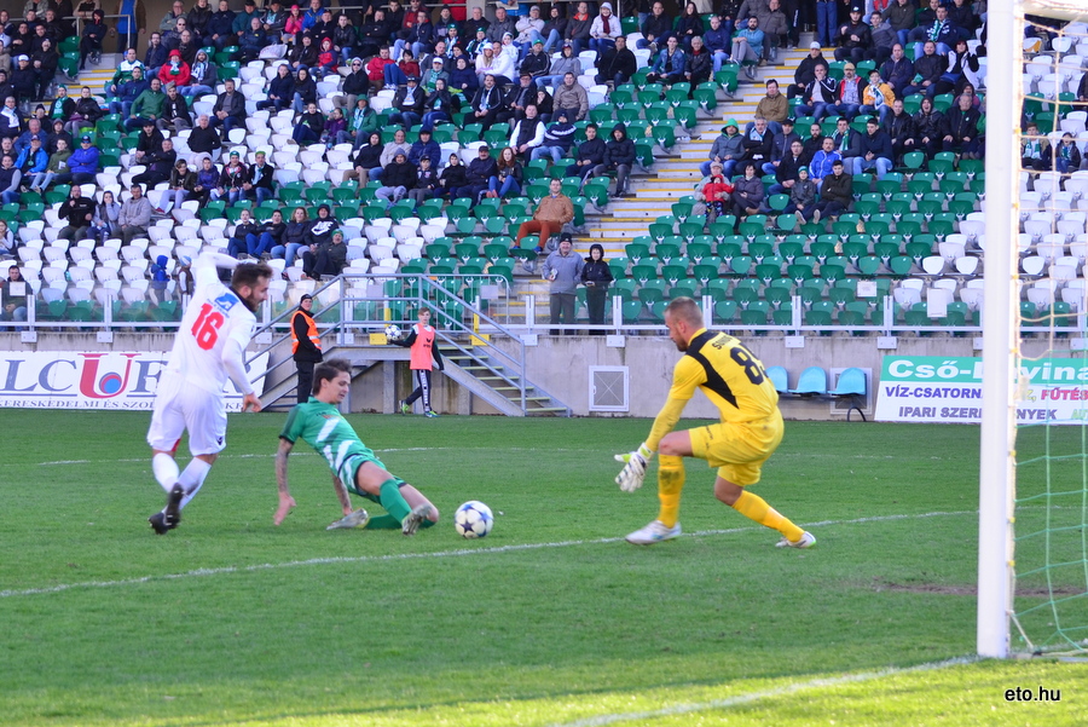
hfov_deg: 19.4
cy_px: 364
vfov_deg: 13.1
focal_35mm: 105
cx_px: 544
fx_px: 3175
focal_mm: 70
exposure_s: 1/320
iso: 400
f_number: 4.5
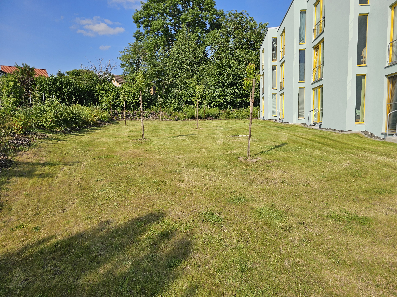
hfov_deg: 73.9
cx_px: 198
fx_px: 264
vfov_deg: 58.9
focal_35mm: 23
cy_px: 148
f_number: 1.7
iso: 12
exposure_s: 1/1571
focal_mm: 6.3
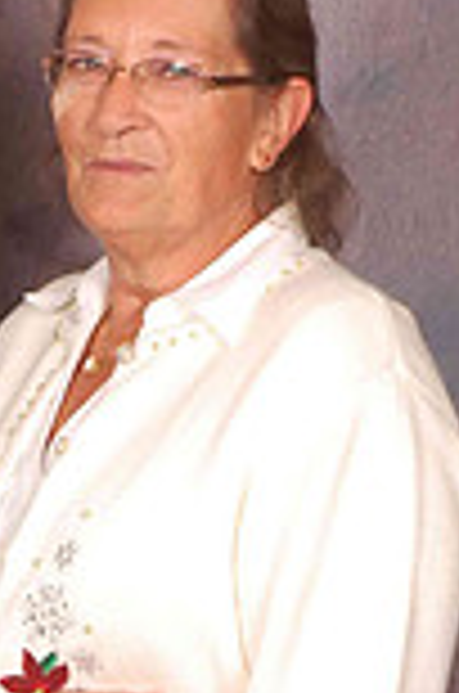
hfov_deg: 6.7
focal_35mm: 202
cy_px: 675
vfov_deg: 10.1
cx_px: -70
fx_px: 3880
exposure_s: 1/125
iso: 200
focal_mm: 46
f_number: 10
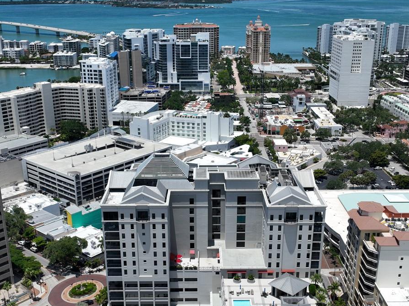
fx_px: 508
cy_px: 172
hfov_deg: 43.9
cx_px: 205
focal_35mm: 43
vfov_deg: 33.5
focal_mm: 12.29
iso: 110
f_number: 2.8
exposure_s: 1/3200
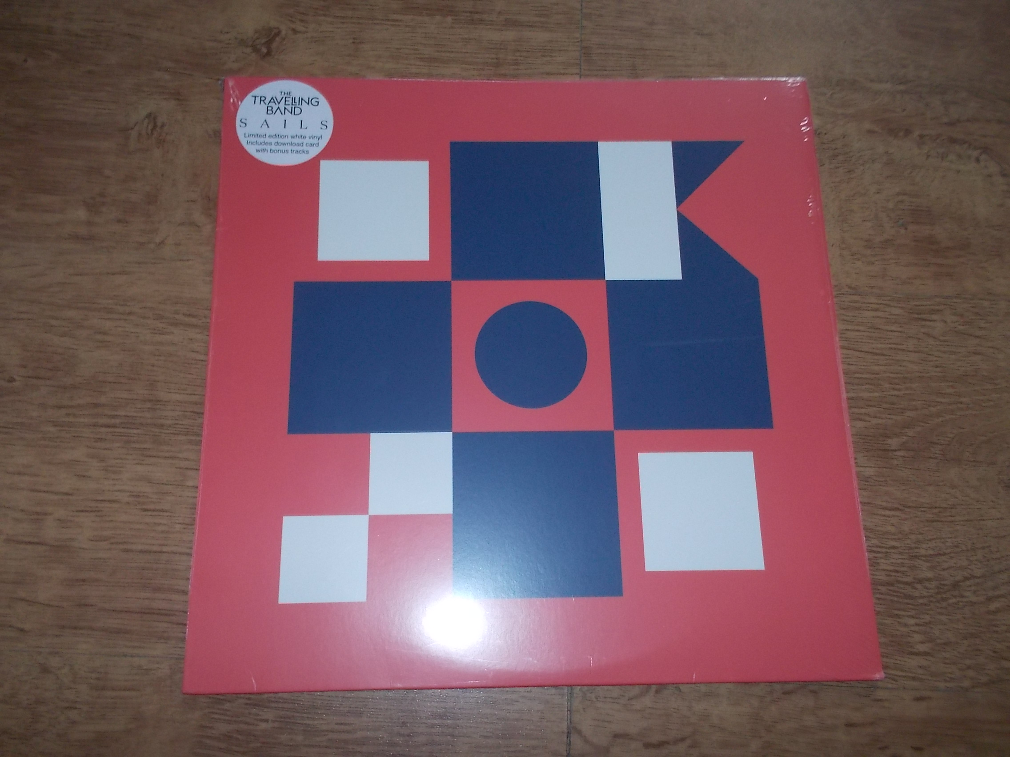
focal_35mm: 29
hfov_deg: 61.7
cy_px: 378
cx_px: 505
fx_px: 846
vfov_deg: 48.2
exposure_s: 1/30
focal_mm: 4.1
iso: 200
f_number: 3.3
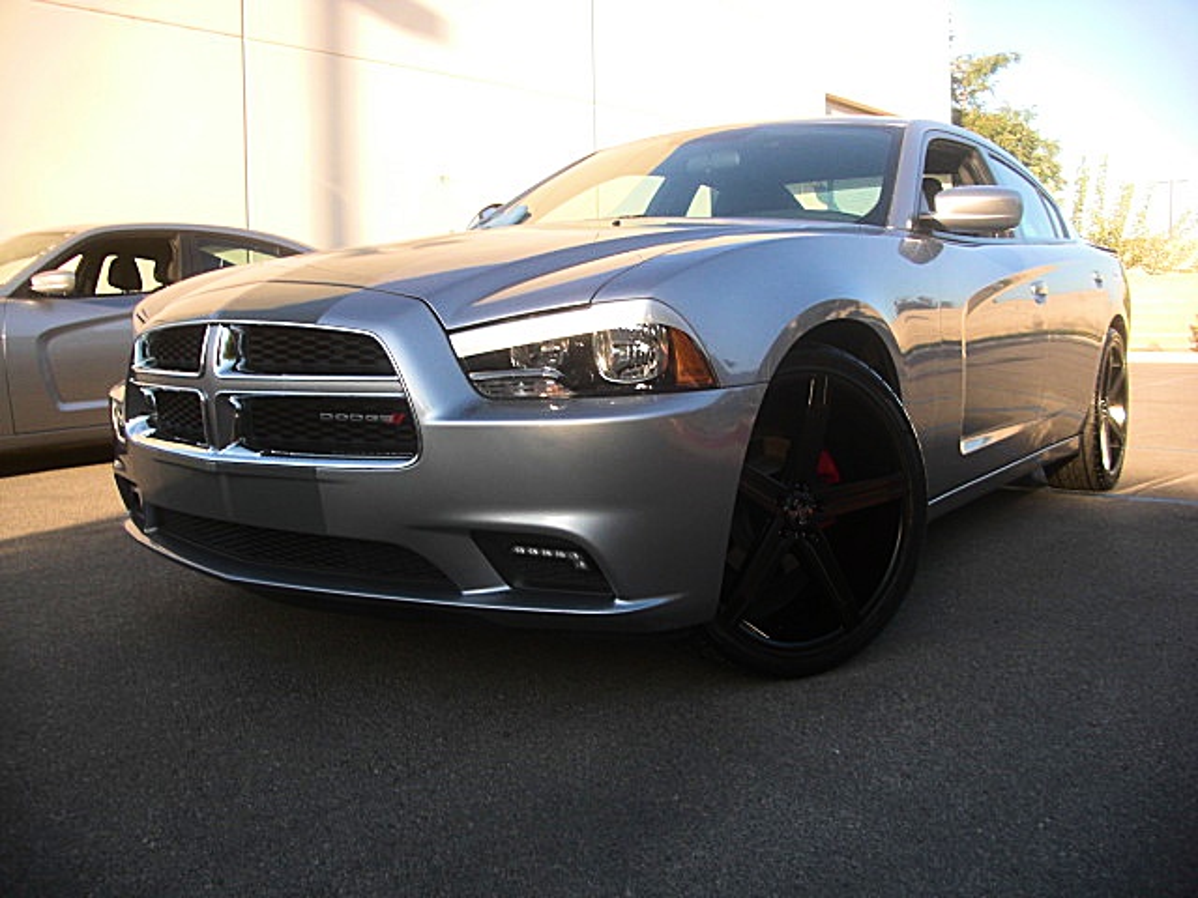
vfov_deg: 39.7
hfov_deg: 51.4
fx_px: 1246
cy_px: 449
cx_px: 599
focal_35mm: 36
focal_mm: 6.3
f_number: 2.8
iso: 50
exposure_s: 1/200
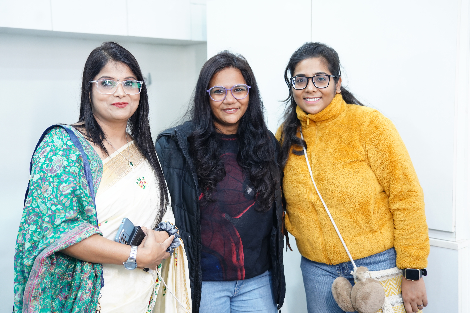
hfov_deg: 40.3
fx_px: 640
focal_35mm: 49
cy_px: 156
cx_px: 235
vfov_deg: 27.5
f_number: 4
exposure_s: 1/125
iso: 1250
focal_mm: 49
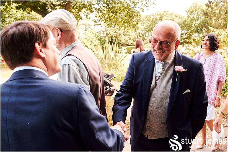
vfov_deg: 37.9
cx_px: 114
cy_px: 76
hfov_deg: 54.4
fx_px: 222
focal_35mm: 35
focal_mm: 23
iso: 1250
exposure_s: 1/640
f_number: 4
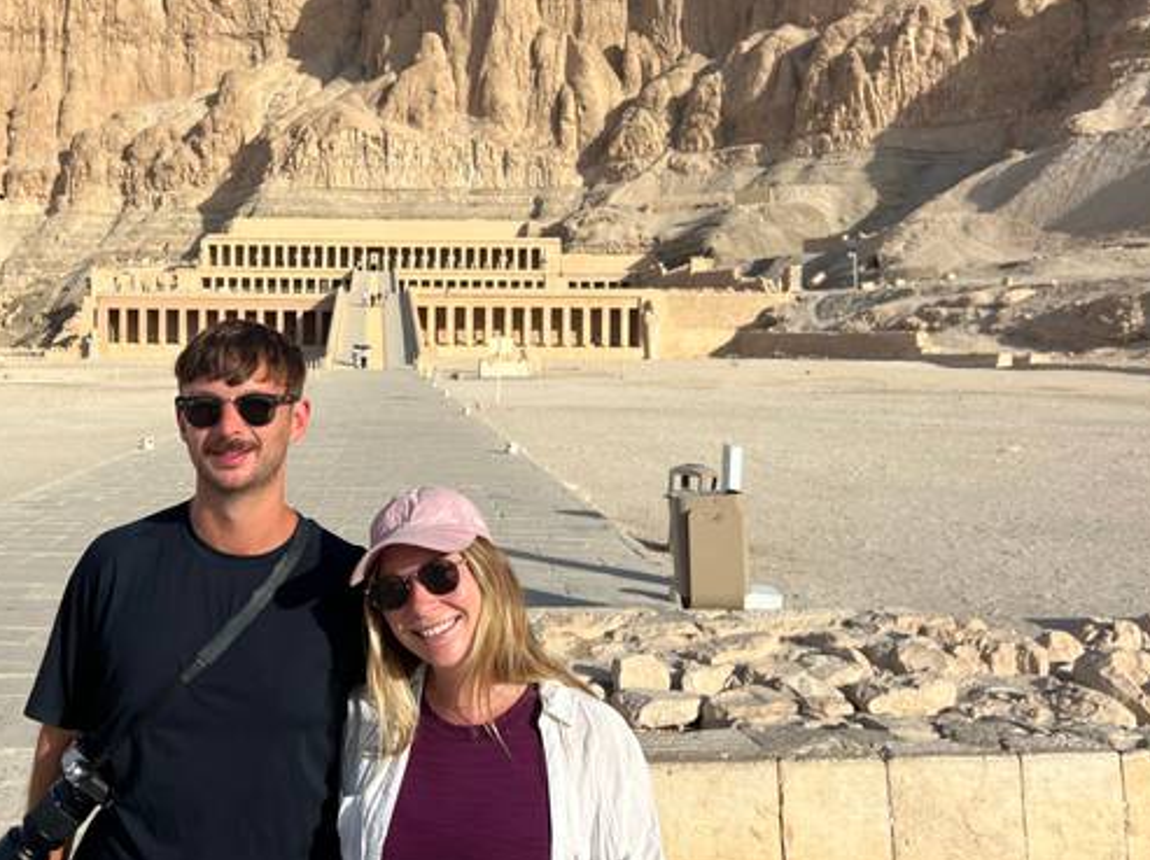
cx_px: 380
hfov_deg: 48.2
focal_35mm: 38
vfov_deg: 37.5
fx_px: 1262
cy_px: 347
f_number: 1.5
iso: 50
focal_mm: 5.7
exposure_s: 1/5587
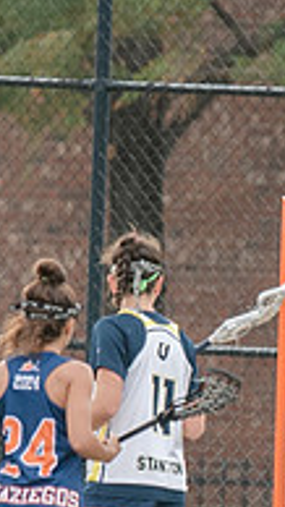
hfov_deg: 0.8
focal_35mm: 1608
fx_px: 21622
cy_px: 415
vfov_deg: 1.3
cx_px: 337
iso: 450
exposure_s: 1/1250
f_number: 2.8
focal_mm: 200
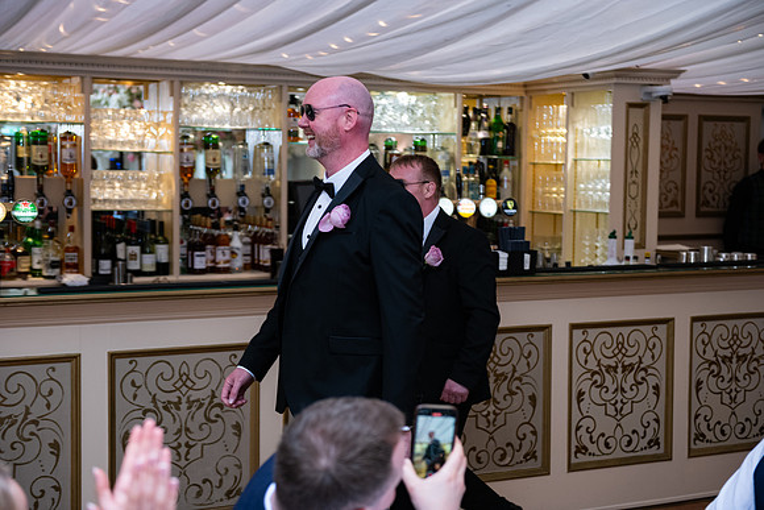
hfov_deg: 33.4
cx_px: 382
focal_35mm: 60
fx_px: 1274
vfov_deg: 22.6
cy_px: 255
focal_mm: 60
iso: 800
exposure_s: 1/160
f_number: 3.5
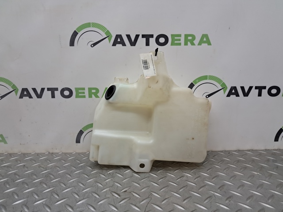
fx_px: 221
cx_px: 142
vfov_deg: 51.3
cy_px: 106
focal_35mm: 27
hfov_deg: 65.4
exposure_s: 1/50
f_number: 1.8
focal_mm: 4
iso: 100
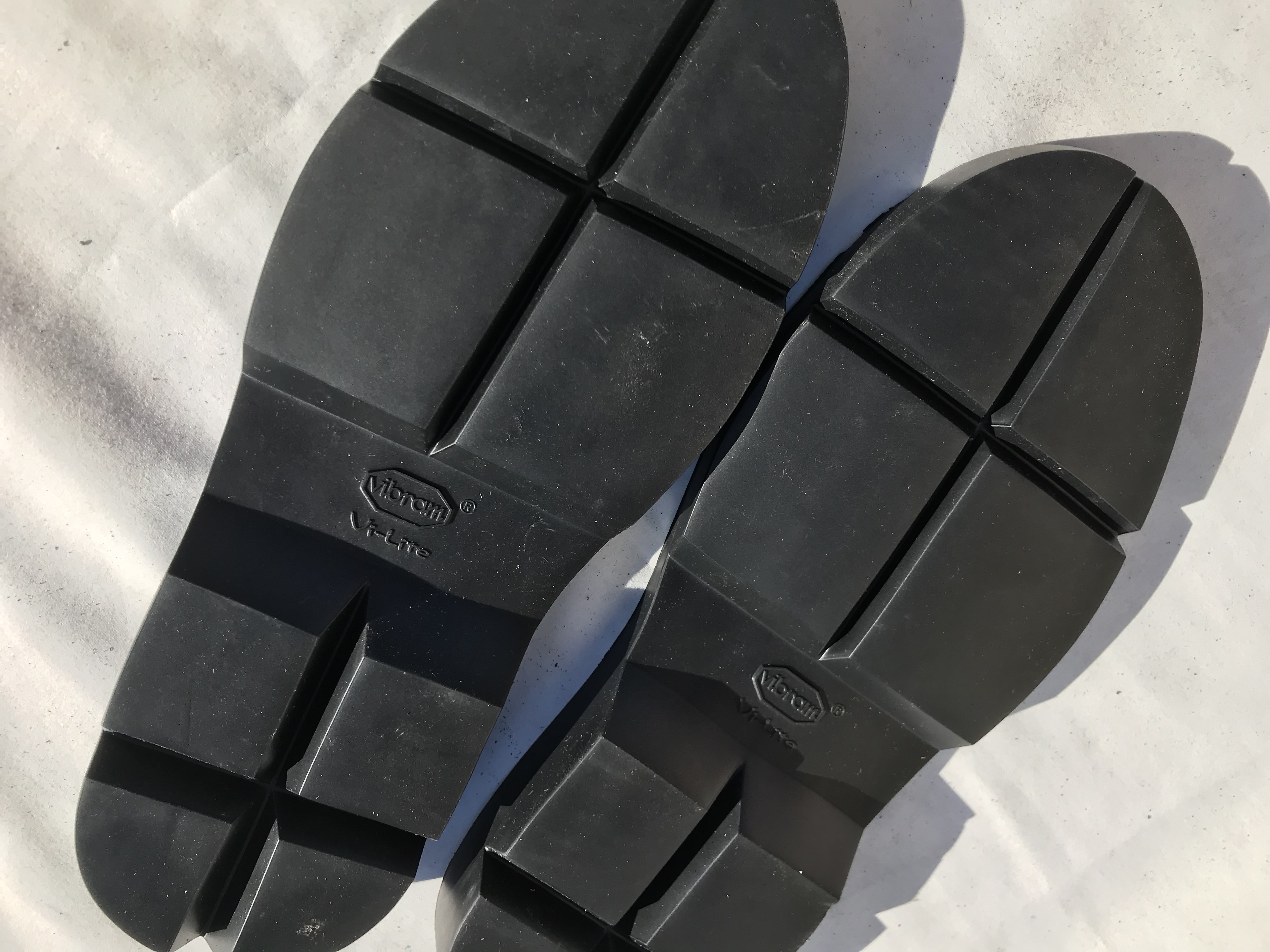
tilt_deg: -69.0
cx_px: 635
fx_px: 1027
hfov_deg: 63.4
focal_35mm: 28
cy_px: 476
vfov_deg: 49.7
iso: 20
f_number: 1.8
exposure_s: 1/2083
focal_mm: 3.99
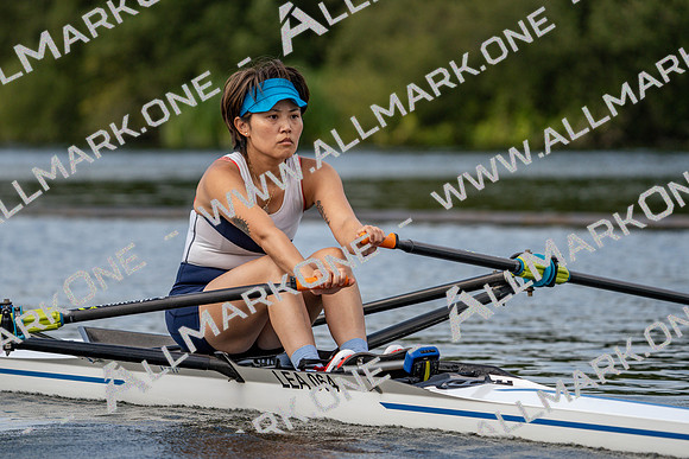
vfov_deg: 4.7
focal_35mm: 295
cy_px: 230
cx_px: 344
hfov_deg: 7.0
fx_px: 5647
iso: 400
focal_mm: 295
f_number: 5.6
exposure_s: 1/1600
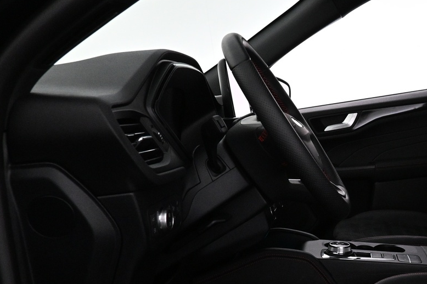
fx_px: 593
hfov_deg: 36.8
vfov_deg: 26.7
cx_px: 395
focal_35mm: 50
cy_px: 201
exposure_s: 1/30
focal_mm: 16
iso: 2200
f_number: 5.6
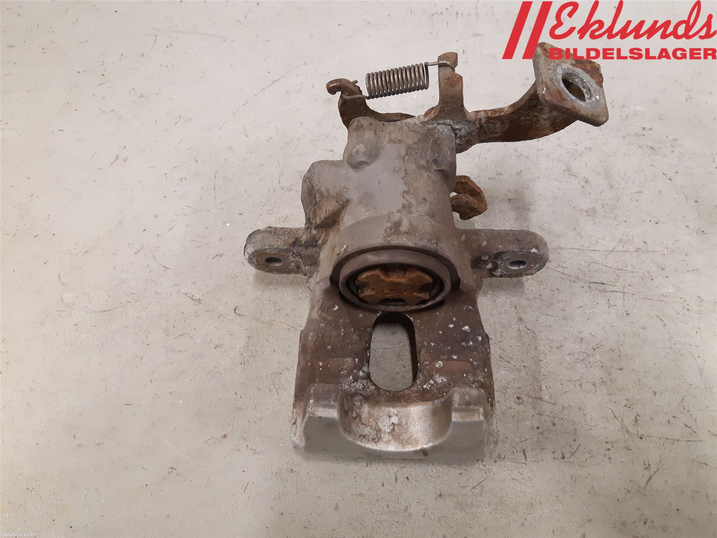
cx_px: 358
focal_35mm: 26
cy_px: 269
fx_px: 539
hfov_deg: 67.3
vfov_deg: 53.1
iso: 250
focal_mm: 3.93
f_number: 1.7
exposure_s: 1/50
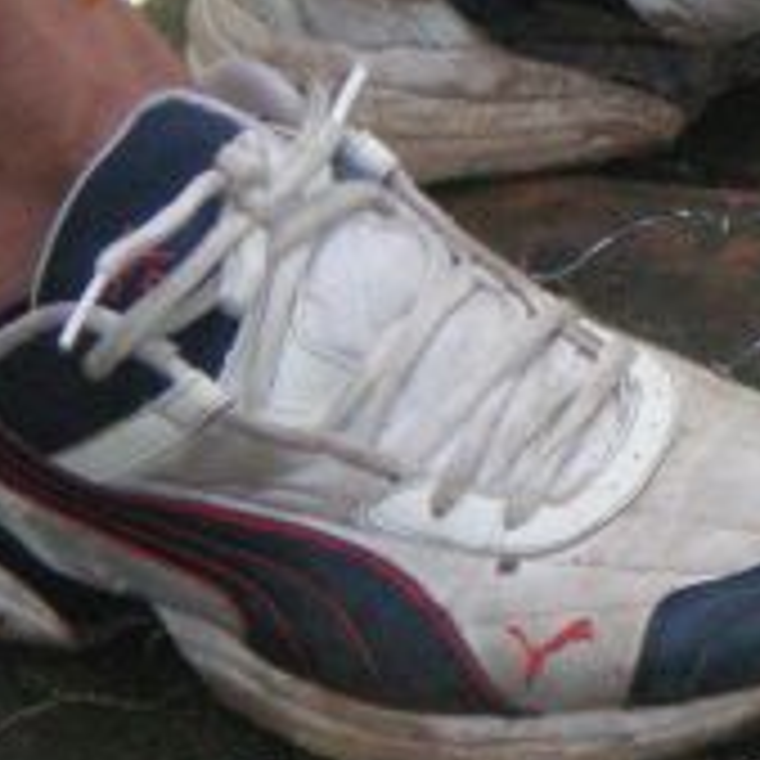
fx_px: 9663
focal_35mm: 389
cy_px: 445
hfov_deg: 4.5
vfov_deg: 4.5
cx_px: 1167
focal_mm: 18.9
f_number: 5.9
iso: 400
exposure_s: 1/125
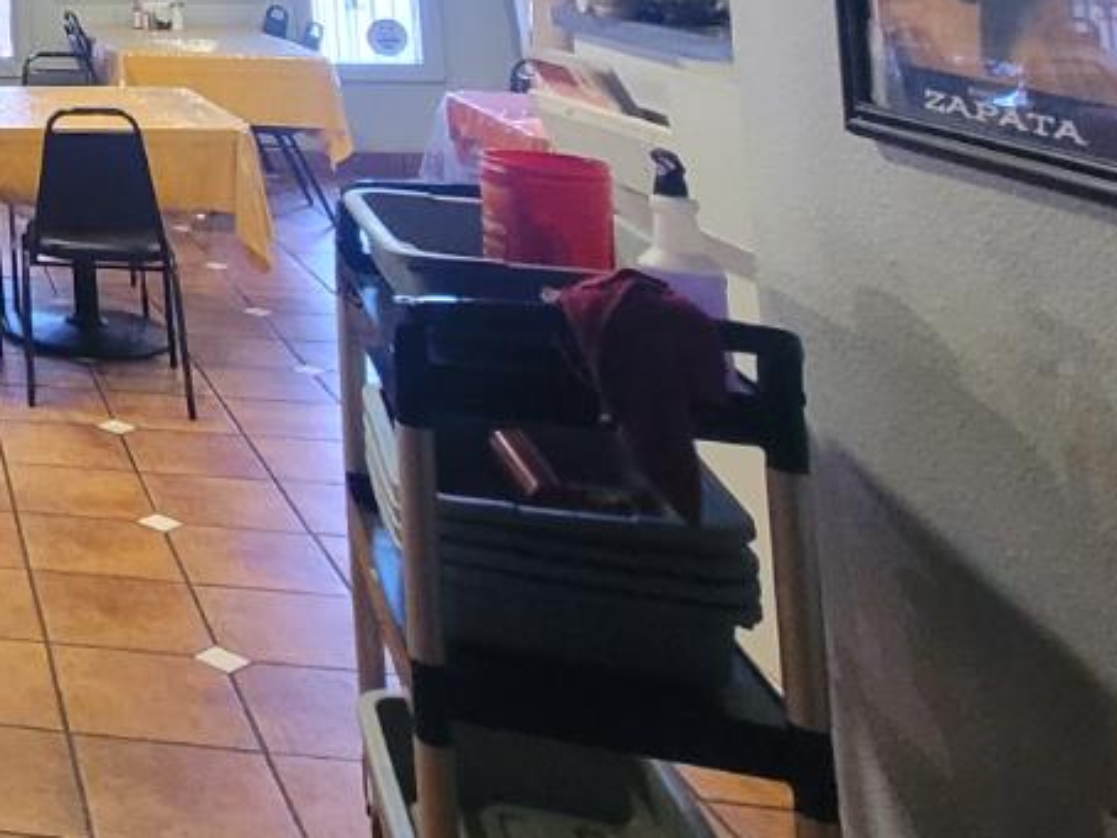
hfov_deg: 29.0
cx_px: -528
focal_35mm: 43
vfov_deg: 27.3
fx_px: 1388
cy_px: -292
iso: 500
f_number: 2.2
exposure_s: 1/30
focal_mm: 2.2
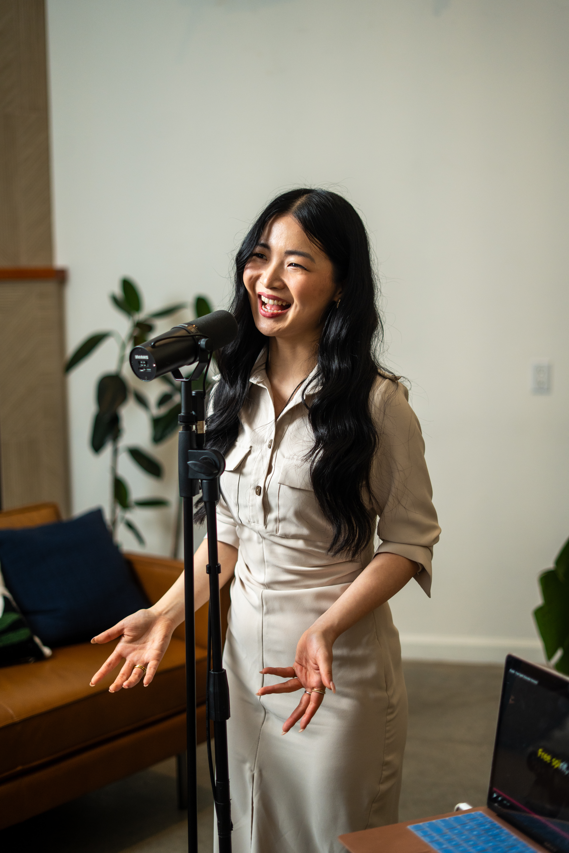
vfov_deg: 39.6
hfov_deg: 27.0
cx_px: 284
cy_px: 426
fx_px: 1185
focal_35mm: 50
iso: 640
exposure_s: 1/200
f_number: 1.8
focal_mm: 50
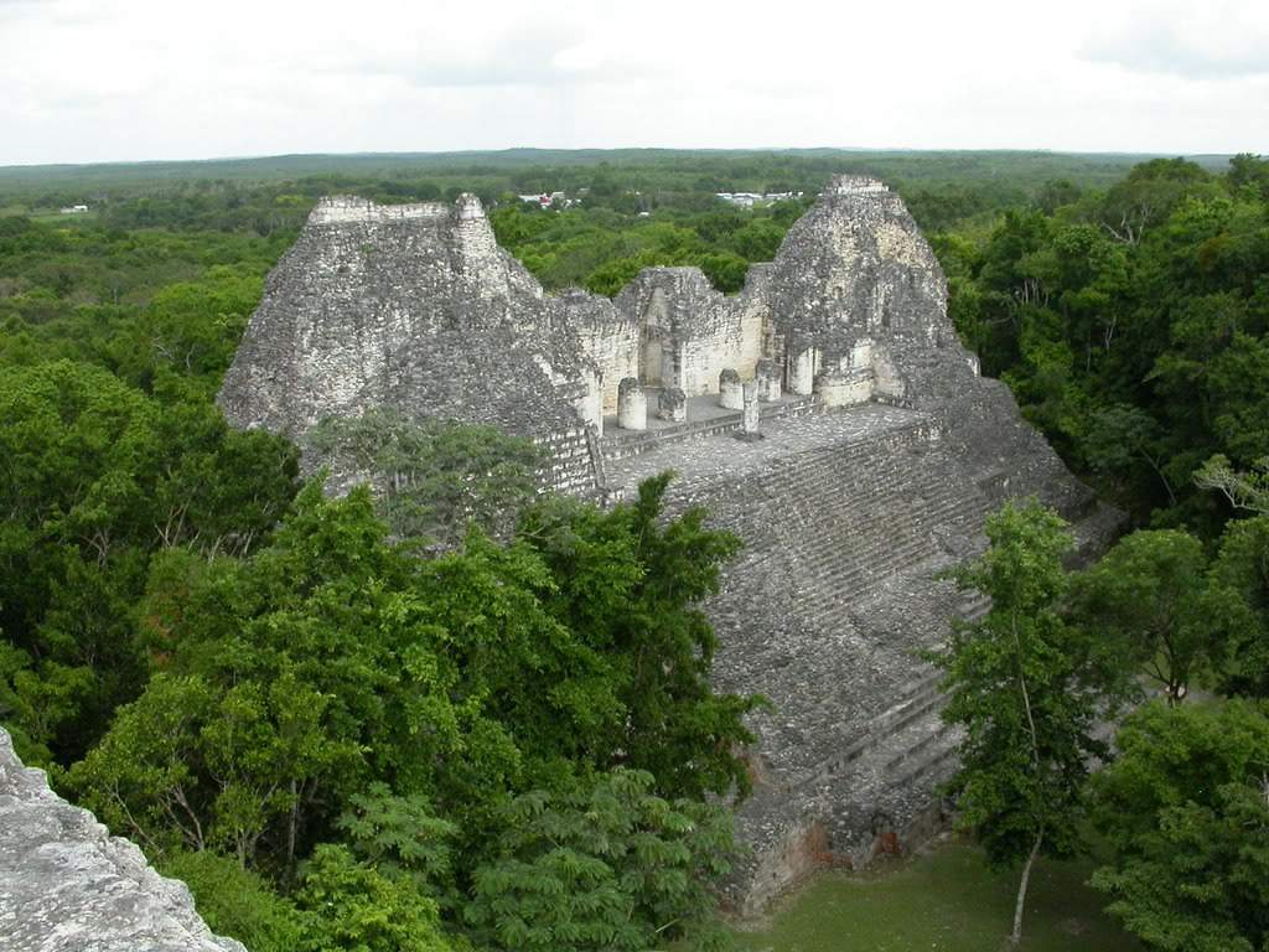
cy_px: 476
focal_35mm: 38
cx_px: 634
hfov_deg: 49.0
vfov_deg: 37.7
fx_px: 1393
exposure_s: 1/232
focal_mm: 7.85
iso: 100
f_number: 6
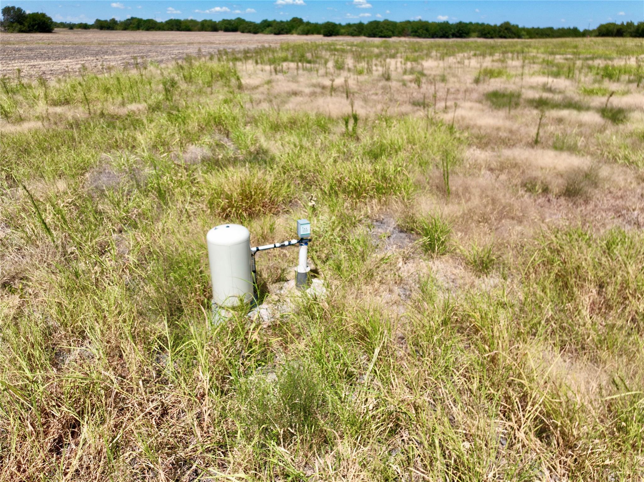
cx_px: 322
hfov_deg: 71.6
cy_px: 241
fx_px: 446
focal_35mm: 24
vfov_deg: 56.8
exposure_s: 1/2500
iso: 100
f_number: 2.8
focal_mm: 12.29
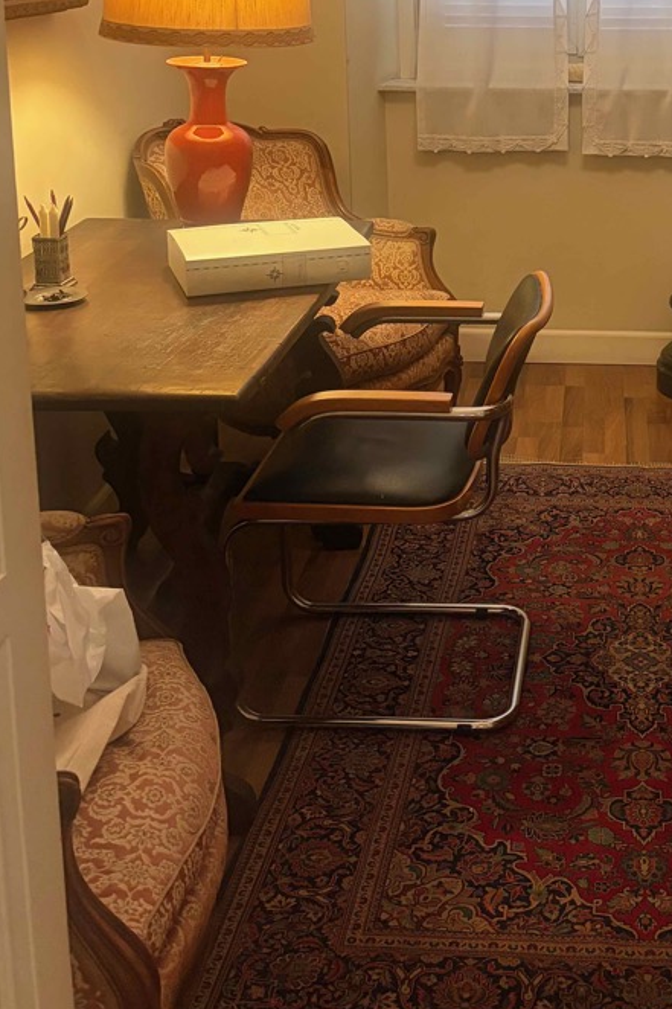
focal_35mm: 49
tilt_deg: -12.1
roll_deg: -0.2
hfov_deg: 26.7
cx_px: 582
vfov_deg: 38.9
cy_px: 206
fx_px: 1373
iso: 320
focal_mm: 5.96
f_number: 1.6
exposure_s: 1/50
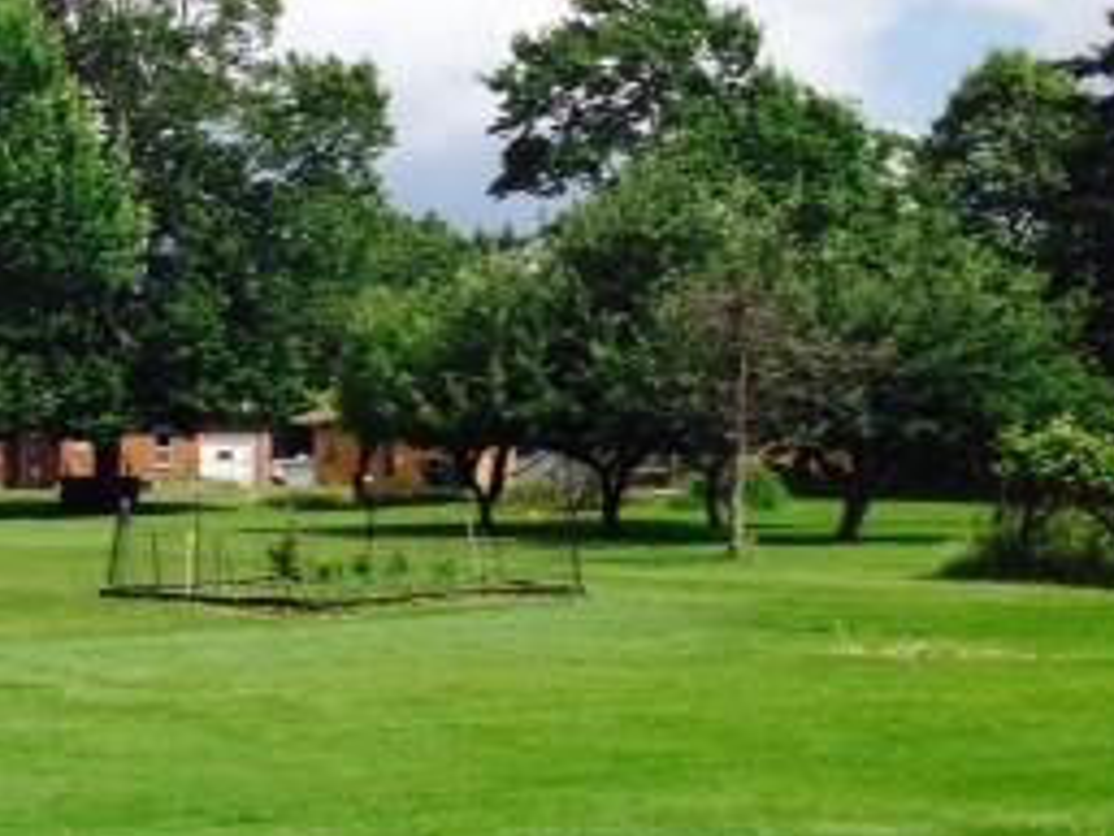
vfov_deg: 16.8
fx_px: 2801
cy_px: 689
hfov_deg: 21.0
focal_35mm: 87
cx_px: -212
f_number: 2.4
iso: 50
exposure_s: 1/1623
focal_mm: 4.28
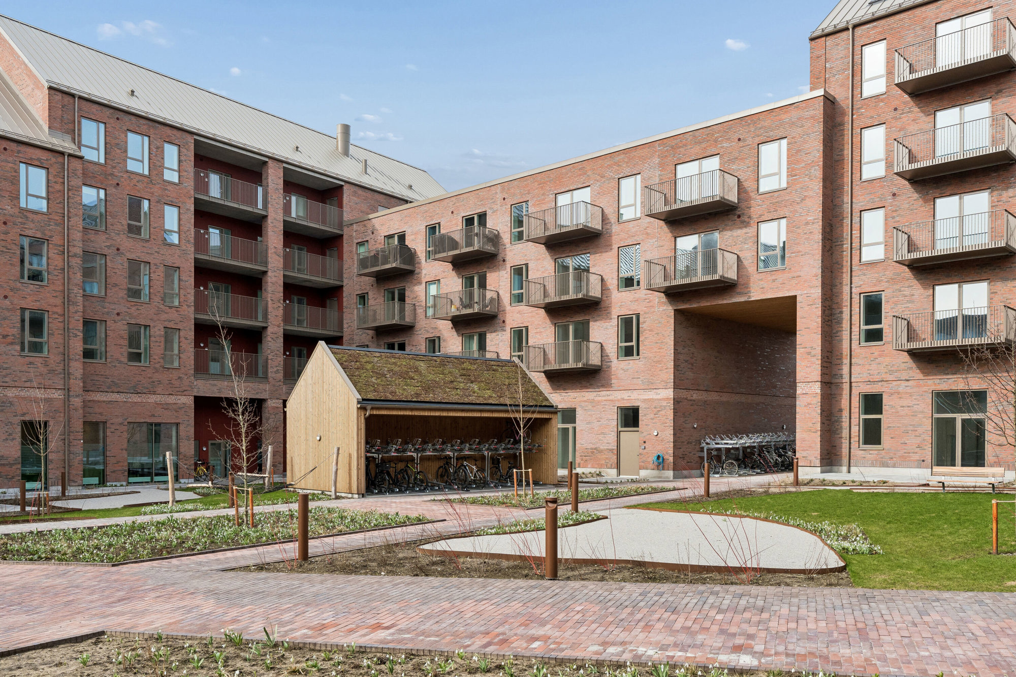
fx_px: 847
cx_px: 508
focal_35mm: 30
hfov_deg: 61.9
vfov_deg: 43.6
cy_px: 338
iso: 800
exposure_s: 1/500
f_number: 10
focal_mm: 30
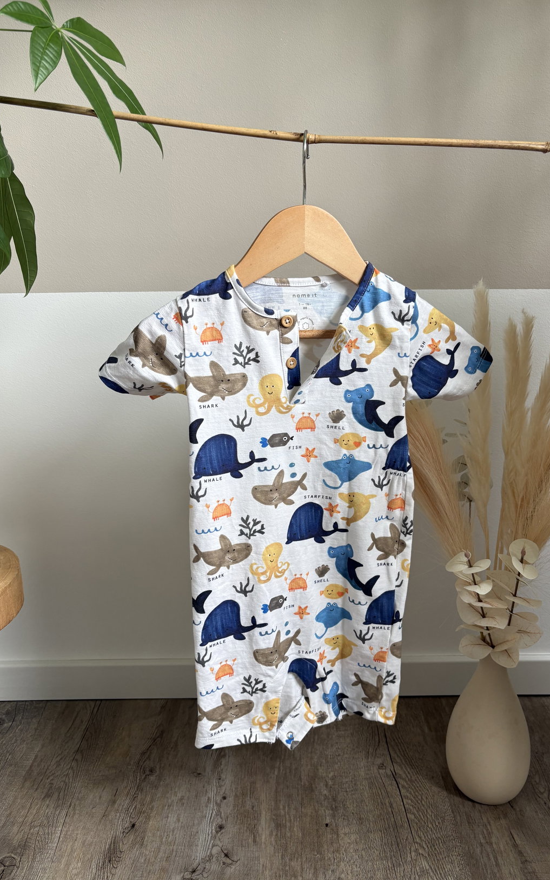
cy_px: 443
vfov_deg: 66.5
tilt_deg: -12.2
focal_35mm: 28
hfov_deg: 44.5
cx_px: 288
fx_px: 671
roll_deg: +0.4
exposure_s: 1/121
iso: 80
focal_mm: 5.96
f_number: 1.6
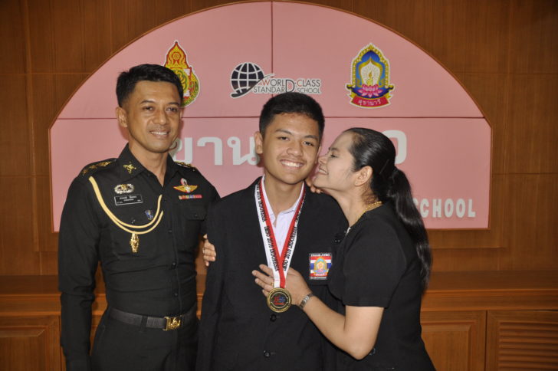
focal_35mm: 33
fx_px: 511
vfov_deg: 39.9
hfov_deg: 57.3
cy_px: 186
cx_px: 279
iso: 640
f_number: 3.8
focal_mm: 22
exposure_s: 1/60
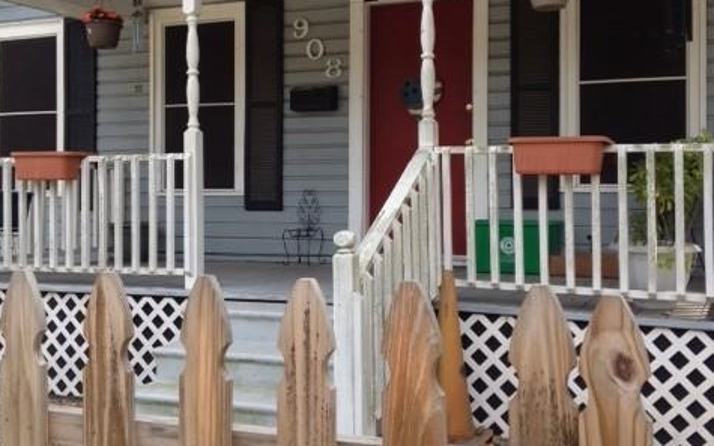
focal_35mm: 50
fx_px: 973
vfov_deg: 25.8
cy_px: 170
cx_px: 356
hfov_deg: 40.3
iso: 50
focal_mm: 4.28
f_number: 2.4
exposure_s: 1/627
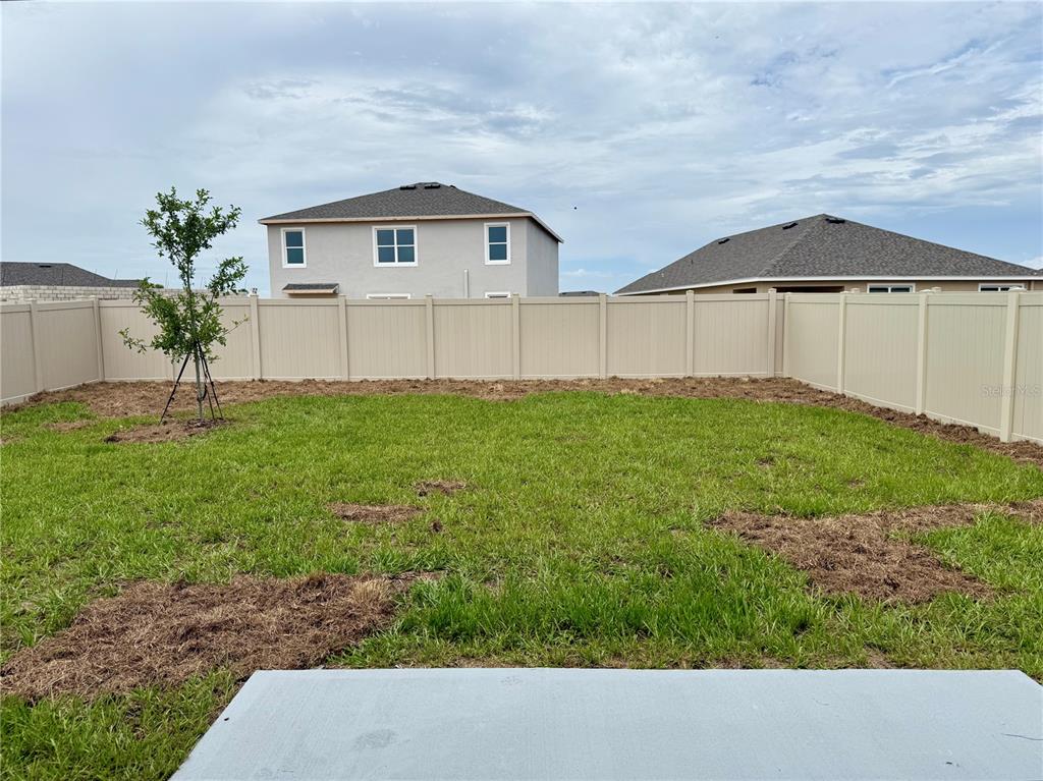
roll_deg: +0.4
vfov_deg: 56.8
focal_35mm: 24
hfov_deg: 71.6
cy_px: 390
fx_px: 723
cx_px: 522
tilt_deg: -5.1
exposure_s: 1/7353
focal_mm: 6.76
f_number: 1.78
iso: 80
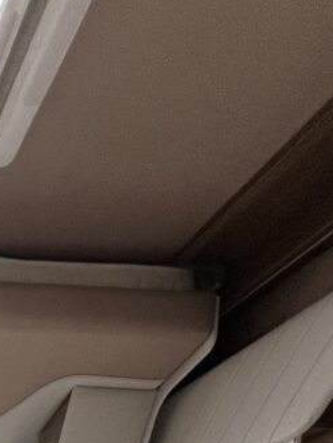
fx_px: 641
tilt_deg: -13.3
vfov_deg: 22.2
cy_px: 800
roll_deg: -1.7
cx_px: -210
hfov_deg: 22.1
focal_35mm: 50
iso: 160
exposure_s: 1/99
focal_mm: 1.57
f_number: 1.8
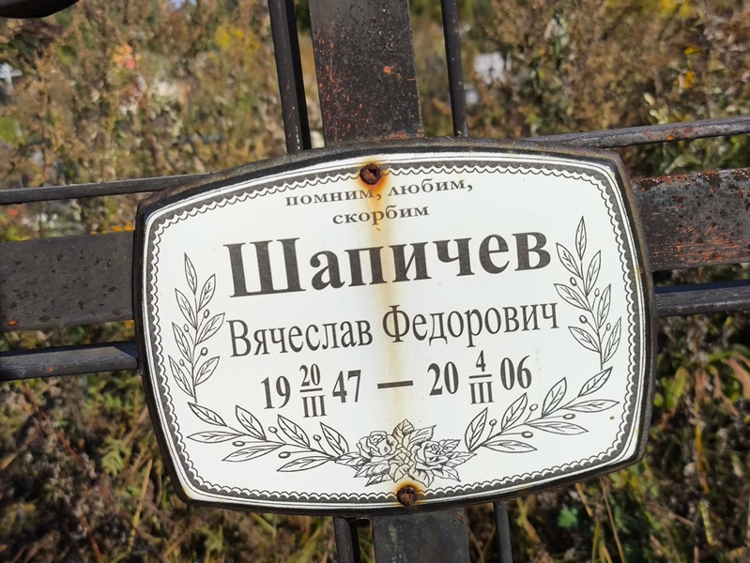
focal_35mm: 50
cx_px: 375
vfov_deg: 29.1
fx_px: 1084
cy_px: 282
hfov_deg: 38.2
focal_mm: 4.71
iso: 50
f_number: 1.7
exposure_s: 1/1707
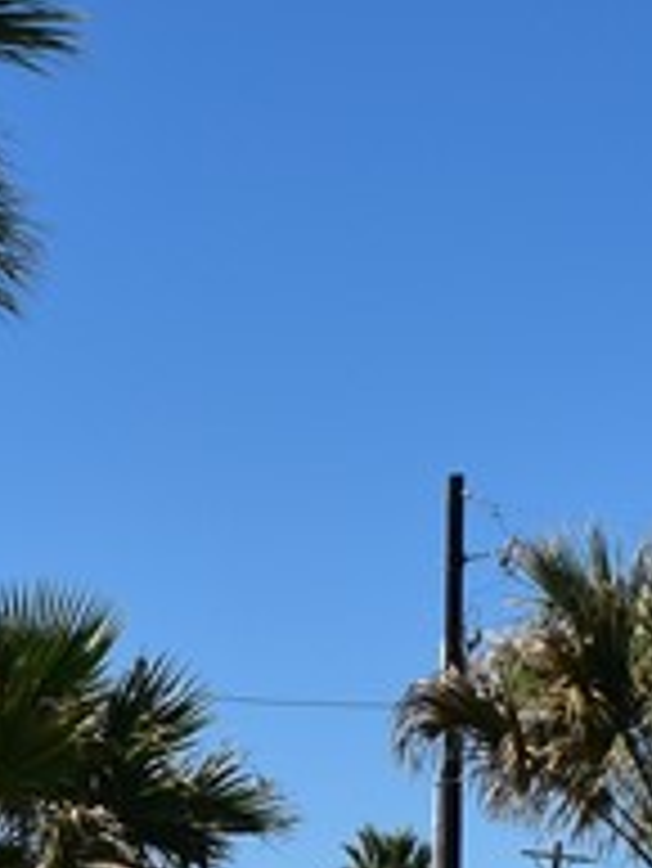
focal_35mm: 162
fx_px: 4064
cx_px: -234
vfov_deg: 11.7
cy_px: 1228
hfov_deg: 9.0
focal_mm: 20
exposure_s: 1/500
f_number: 11
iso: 200
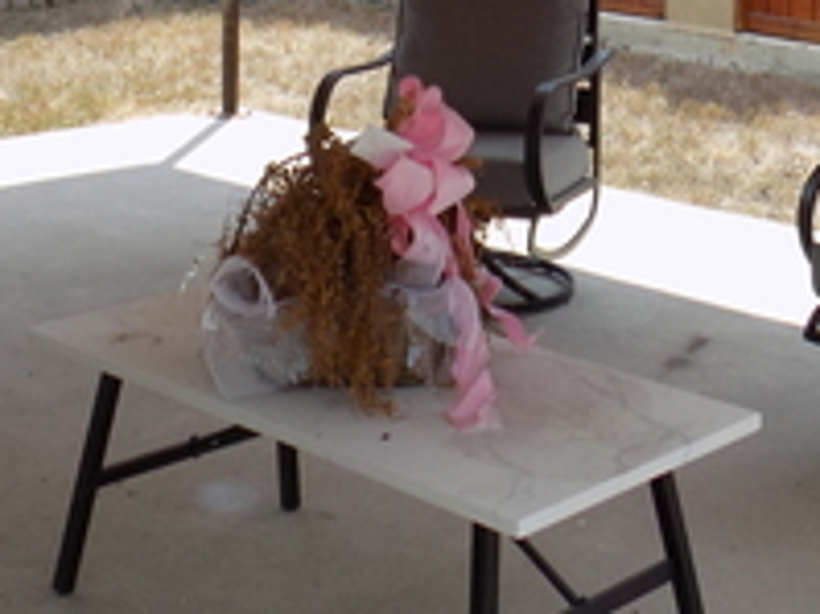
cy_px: -367
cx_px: 334
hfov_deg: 26.3
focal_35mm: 74
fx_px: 1752
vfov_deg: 17.4
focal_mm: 4
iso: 80
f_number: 3.1
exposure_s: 1/400
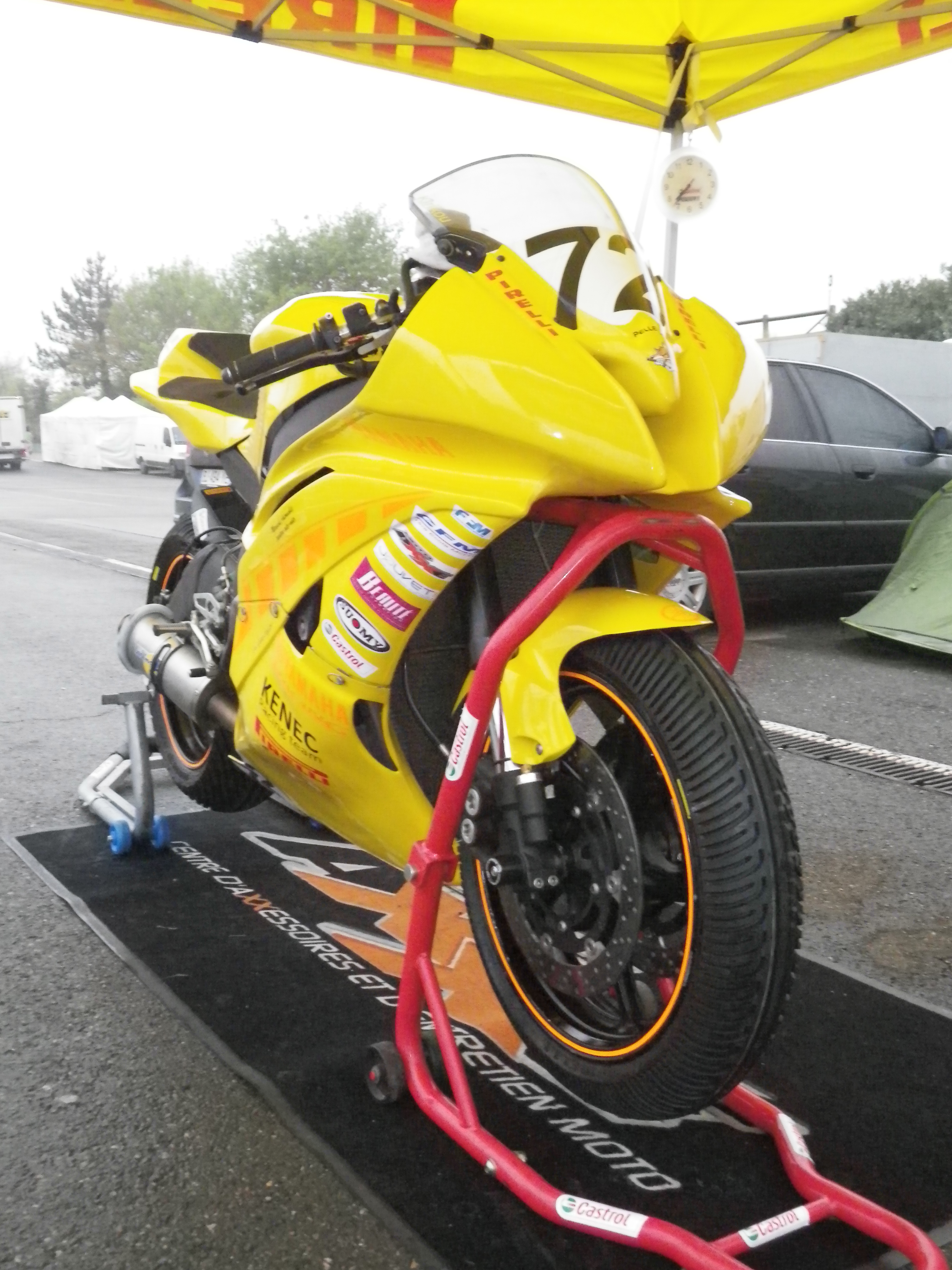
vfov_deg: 54.0
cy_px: 635
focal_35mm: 34
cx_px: 476
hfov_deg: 41.8
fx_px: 1247
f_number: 3.8
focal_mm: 6.1
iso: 800
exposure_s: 1/50
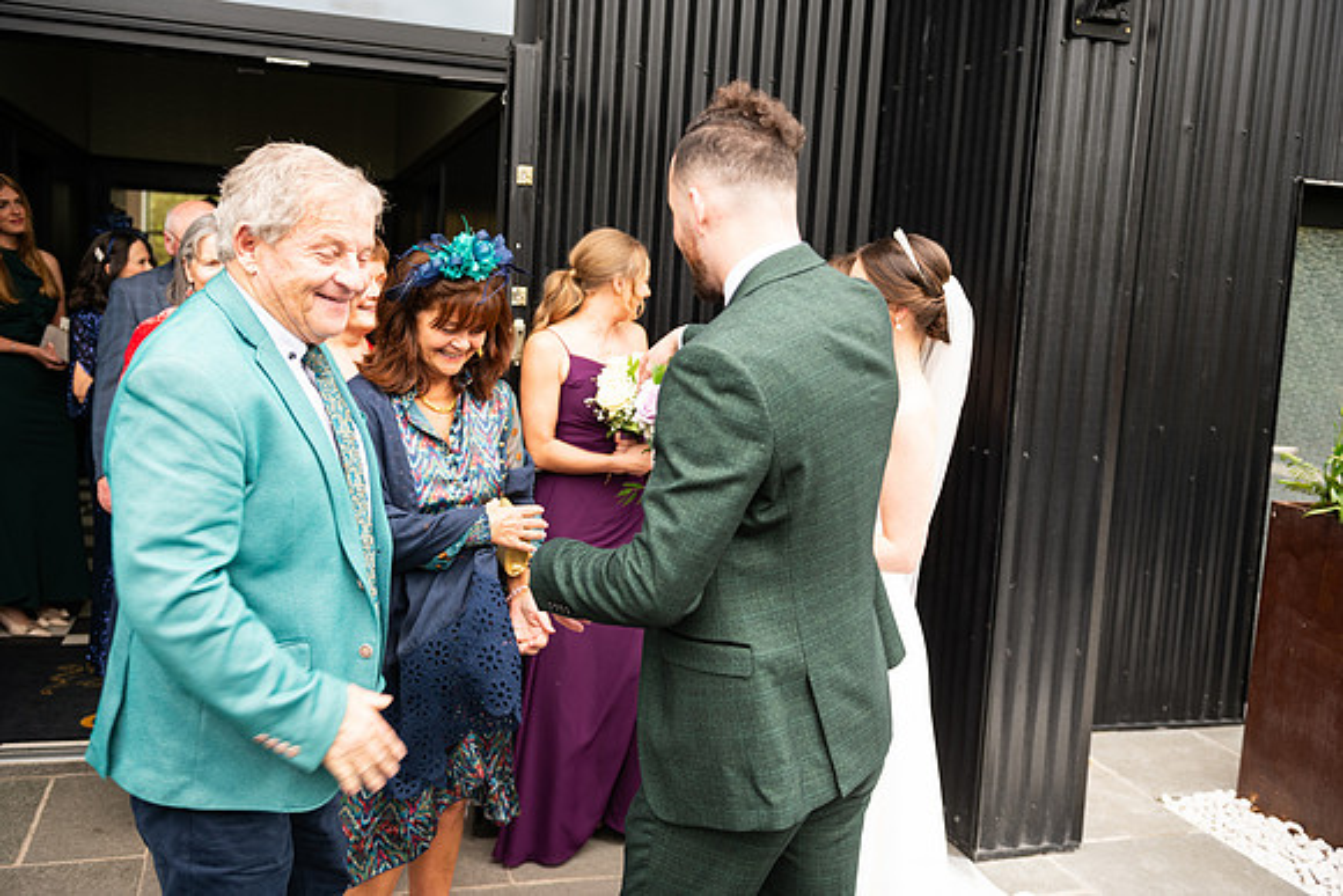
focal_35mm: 35
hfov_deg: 54.4
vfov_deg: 37.9
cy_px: 448
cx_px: 672
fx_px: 1306
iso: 160
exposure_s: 1/200
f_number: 3.5
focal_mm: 35
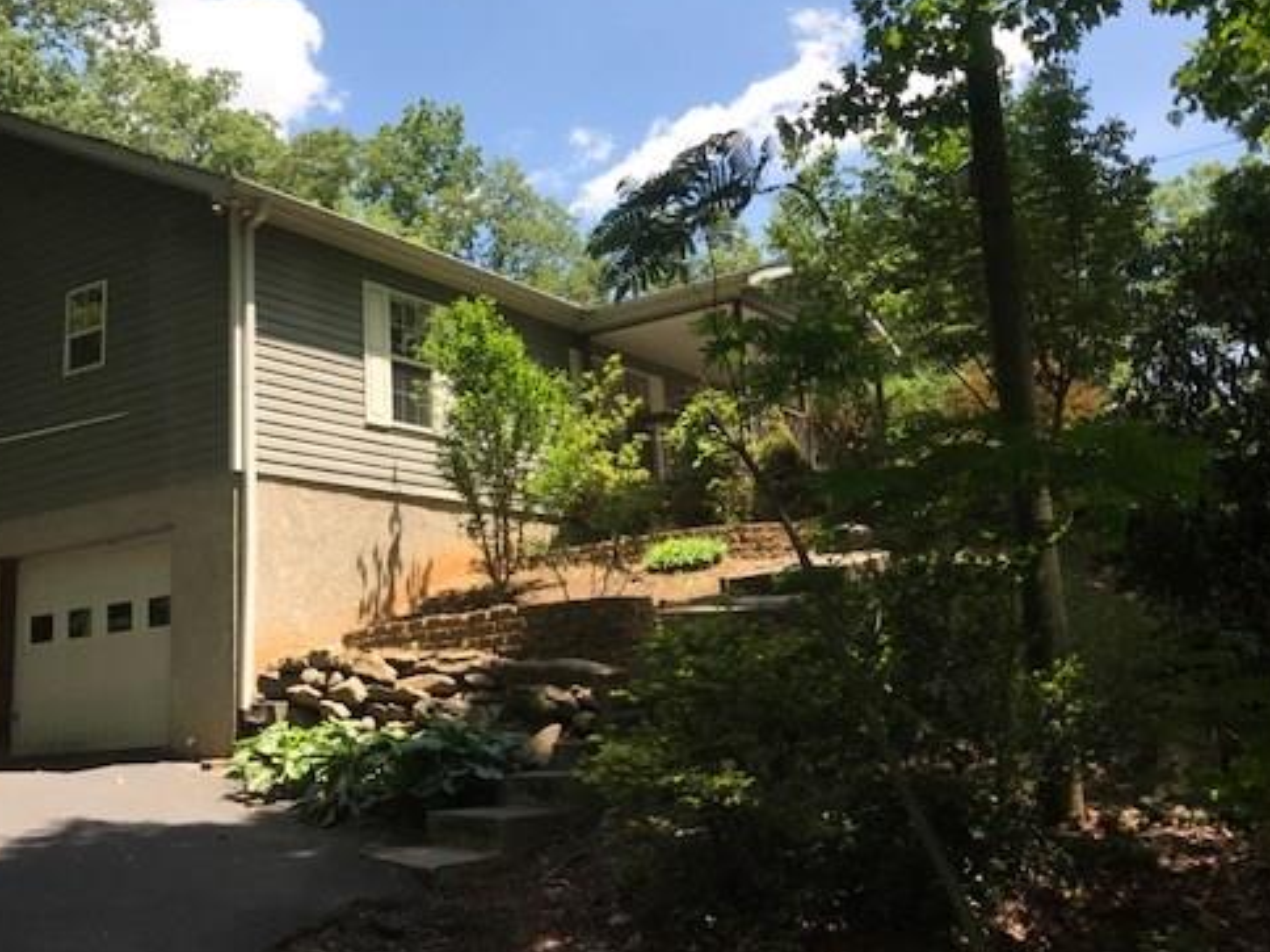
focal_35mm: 37
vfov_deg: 38.5
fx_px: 1357
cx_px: 590
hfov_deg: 50.1
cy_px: 386
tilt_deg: +14.7
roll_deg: +4.0
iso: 20
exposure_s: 1/2037
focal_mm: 3.99
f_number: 1.8
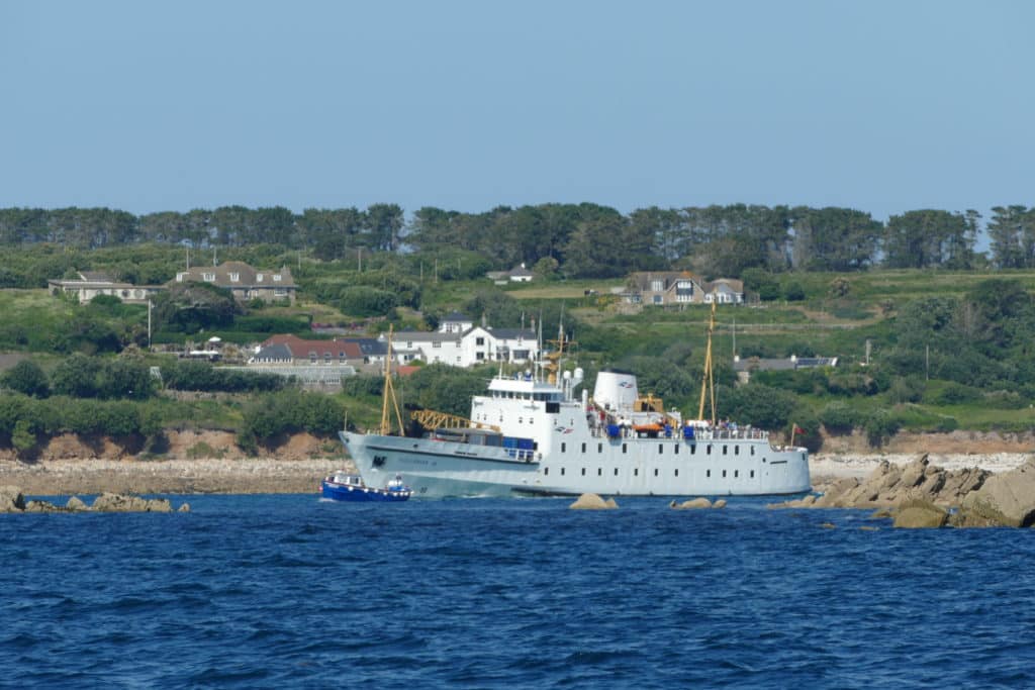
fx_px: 11501
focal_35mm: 400
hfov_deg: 5.2
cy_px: 345
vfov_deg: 3.4
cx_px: 518
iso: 125
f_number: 8
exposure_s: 1/400
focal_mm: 145.83
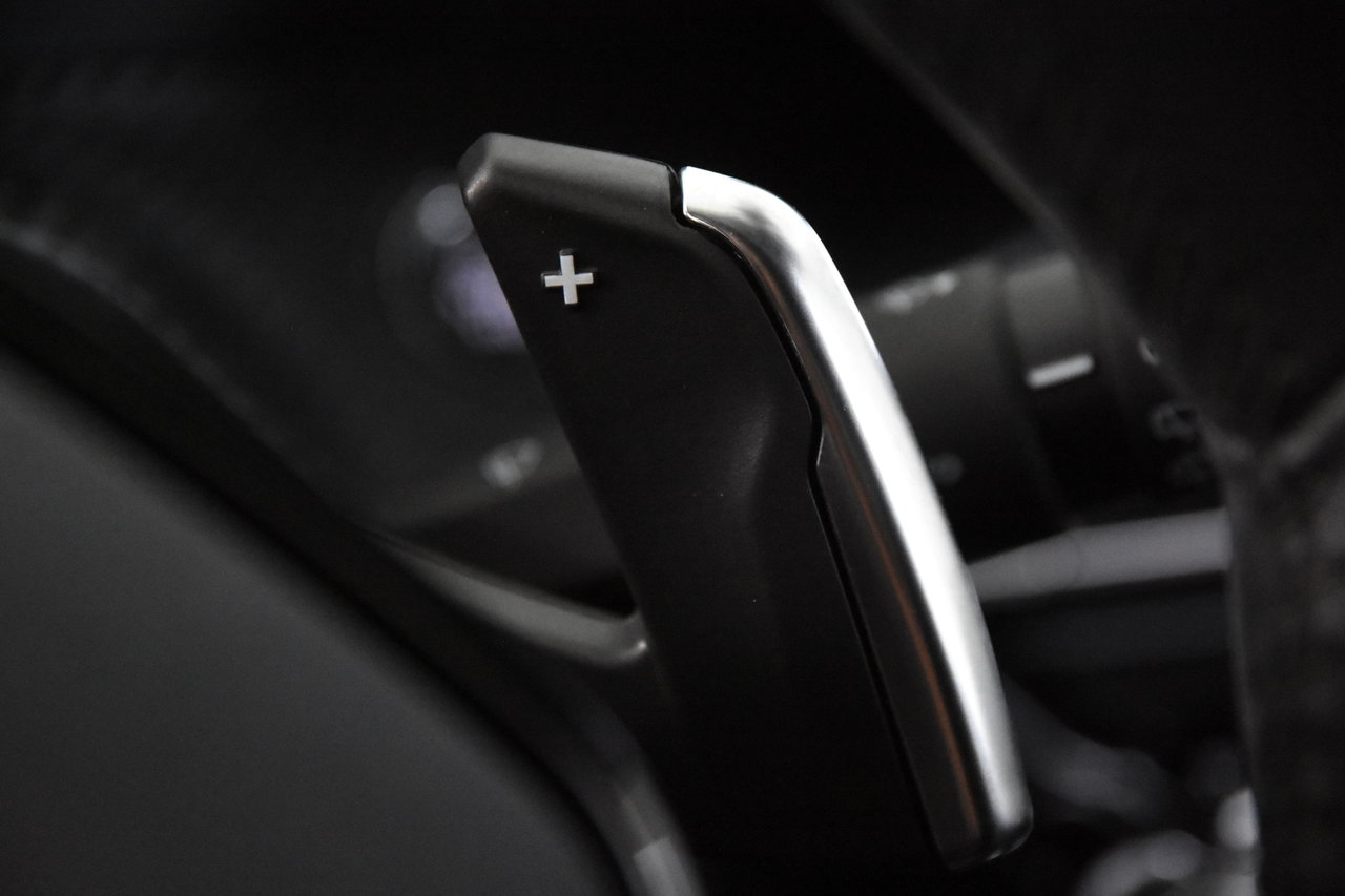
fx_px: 3922
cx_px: 672
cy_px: 448
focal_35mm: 105
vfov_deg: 13.0
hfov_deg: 19.5
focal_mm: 70
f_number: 4
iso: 9000
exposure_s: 1/125
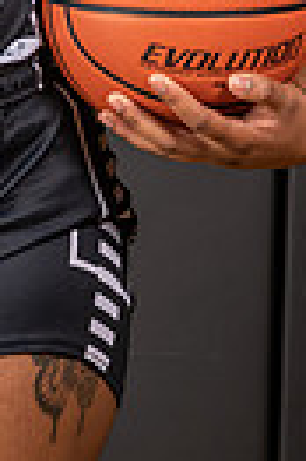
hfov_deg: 2.7
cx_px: -121
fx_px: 6379
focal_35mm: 499
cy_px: -95
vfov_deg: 4.1
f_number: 9
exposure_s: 1/125
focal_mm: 145
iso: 100
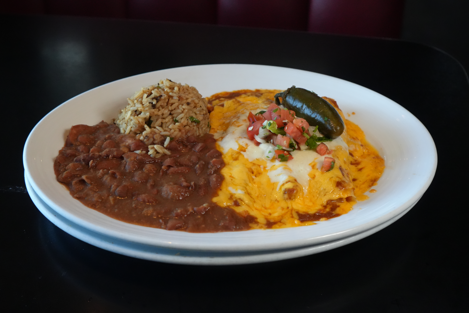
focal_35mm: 42
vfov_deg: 31.9
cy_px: 156
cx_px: 234
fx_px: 547
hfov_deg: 46.4
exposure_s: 1/125
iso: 4000
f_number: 4.5
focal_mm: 28
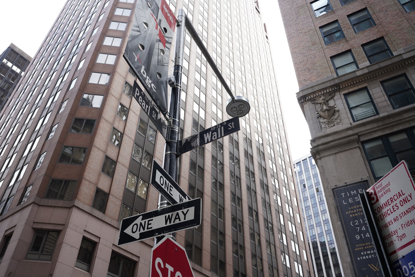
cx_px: 208
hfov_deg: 60.3
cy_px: 138
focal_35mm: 31
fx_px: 357
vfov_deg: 42.3
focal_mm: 31
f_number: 7.1
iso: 400
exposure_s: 1/100
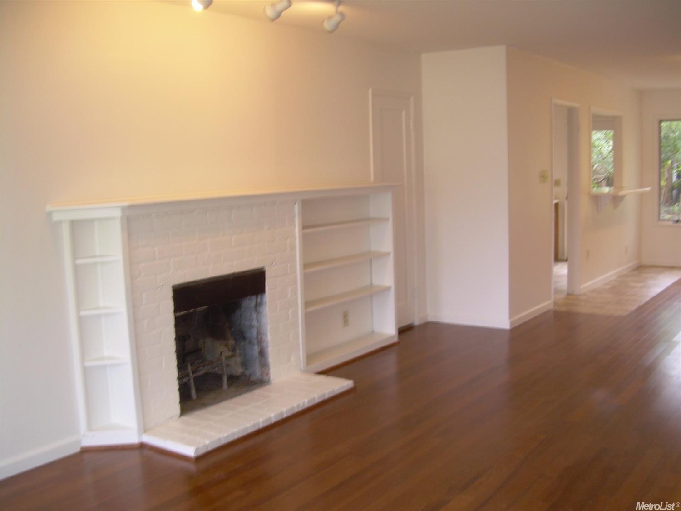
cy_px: 256
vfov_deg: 37.7
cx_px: 340
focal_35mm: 38
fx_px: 747
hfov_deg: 49.0
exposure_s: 1/30
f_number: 2.8
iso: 50
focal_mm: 6.3
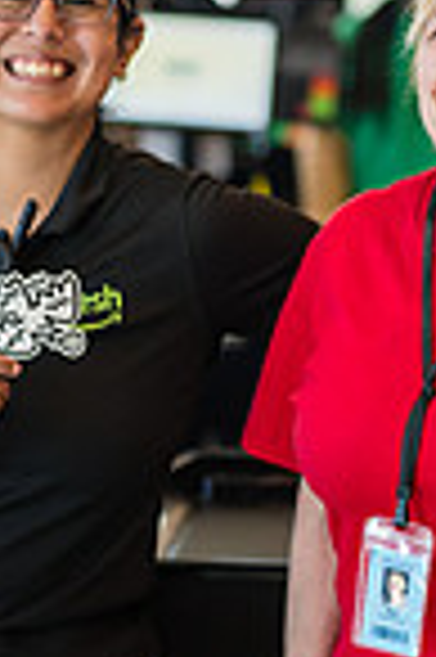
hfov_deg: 8.9
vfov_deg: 13.3
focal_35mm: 154
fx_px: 2804
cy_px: 153
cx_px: 274
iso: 400
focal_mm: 50
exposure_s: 1/800
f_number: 1.4
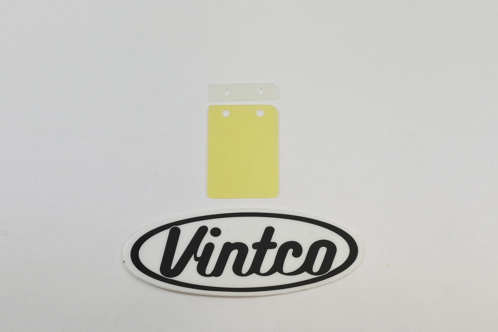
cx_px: 249
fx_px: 526
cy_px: 166
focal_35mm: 38
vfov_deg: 35.1
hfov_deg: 50.7
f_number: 4
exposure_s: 1/200
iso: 400
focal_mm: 14.3
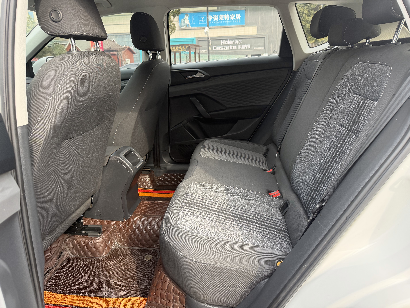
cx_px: 205
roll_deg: +2.1
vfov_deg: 56.8
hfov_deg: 71.6
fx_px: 284
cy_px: 154
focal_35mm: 24
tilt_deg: -17.5
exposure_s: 1/226
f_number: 1.78
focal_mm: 6.76
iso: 160
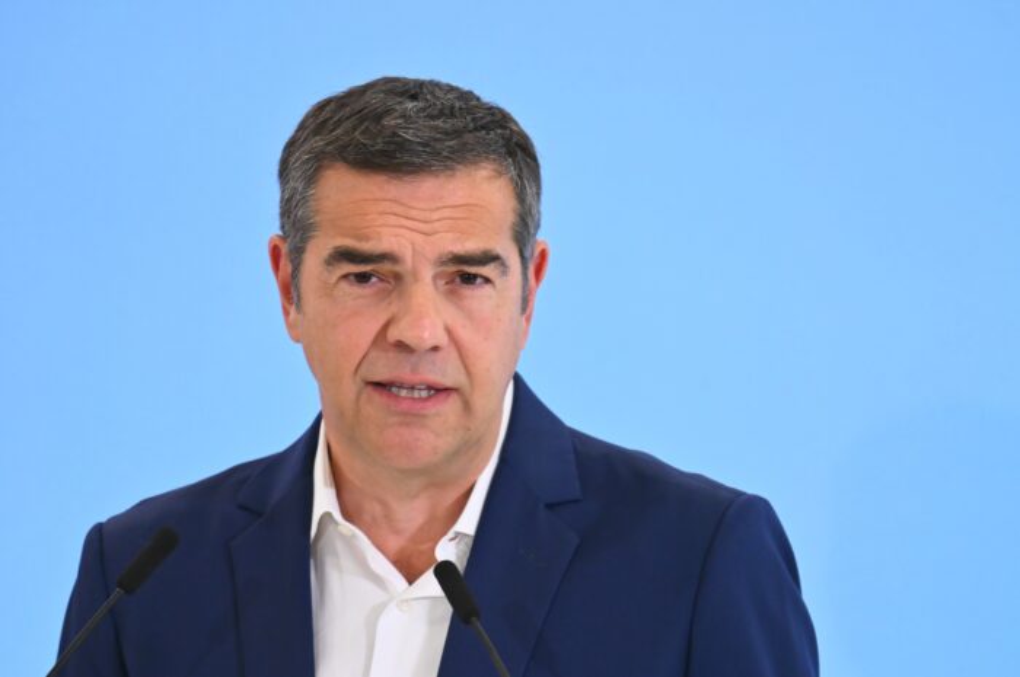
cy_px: 338
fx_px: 16980
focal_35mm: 600
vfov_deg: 2.3
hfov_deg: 3.4
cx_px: 510
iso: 3600
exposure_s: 1/160
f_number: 6.3
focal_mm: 600
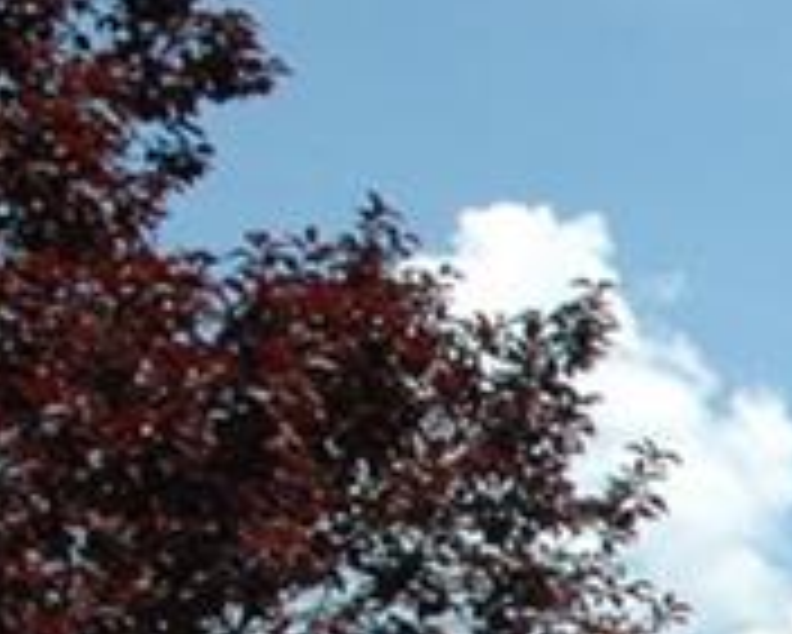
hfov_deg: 10.2
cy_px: 1338
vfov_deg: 9.7
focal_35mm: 147
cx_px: 2254
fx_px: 3448
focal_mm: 18
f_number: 11
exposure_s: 1/500
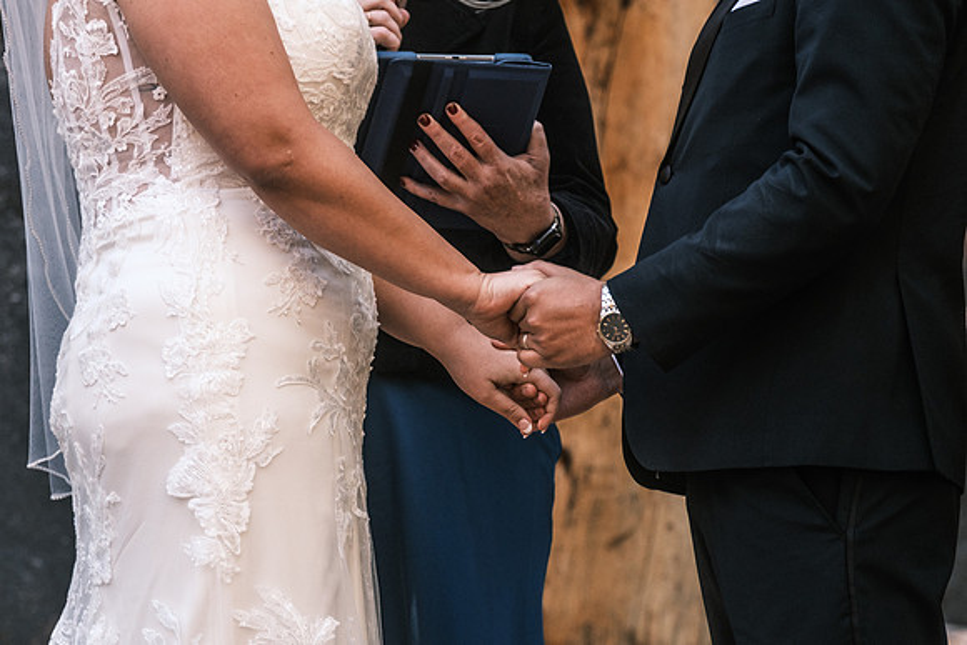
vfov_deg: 4.4
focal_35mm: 313
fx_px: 8406
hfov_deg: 6.6
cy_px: 424
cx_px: 484
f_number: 3.6
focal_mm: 140
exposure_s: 1/250
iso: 800
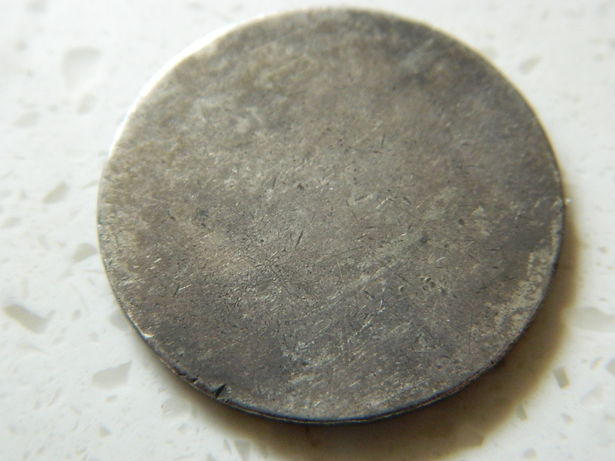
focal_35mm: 57
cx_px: 308
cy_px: 230
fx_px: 1013
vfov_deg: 25.7
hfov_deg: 33.8
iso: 400
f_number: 3.8
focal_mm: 10.2
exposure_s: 1/20
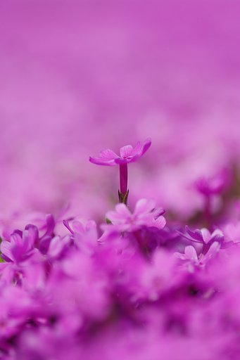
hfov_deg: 9.1
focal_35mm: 150
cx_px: 120
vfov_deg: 13.7
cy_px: 180
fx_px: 1501
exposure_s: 1/4000
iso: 200
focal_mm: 100
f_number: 2.8
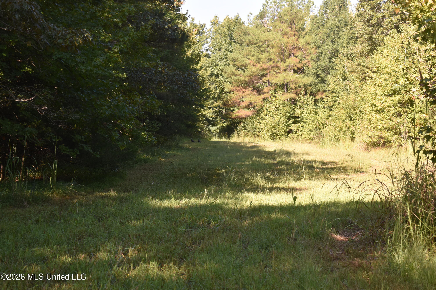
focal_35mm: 78
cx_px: 218
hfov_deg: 26.0
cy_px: 145
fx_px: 945
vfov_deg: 17.5
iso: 200
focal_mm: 52
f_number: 6.3
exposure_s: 1/250
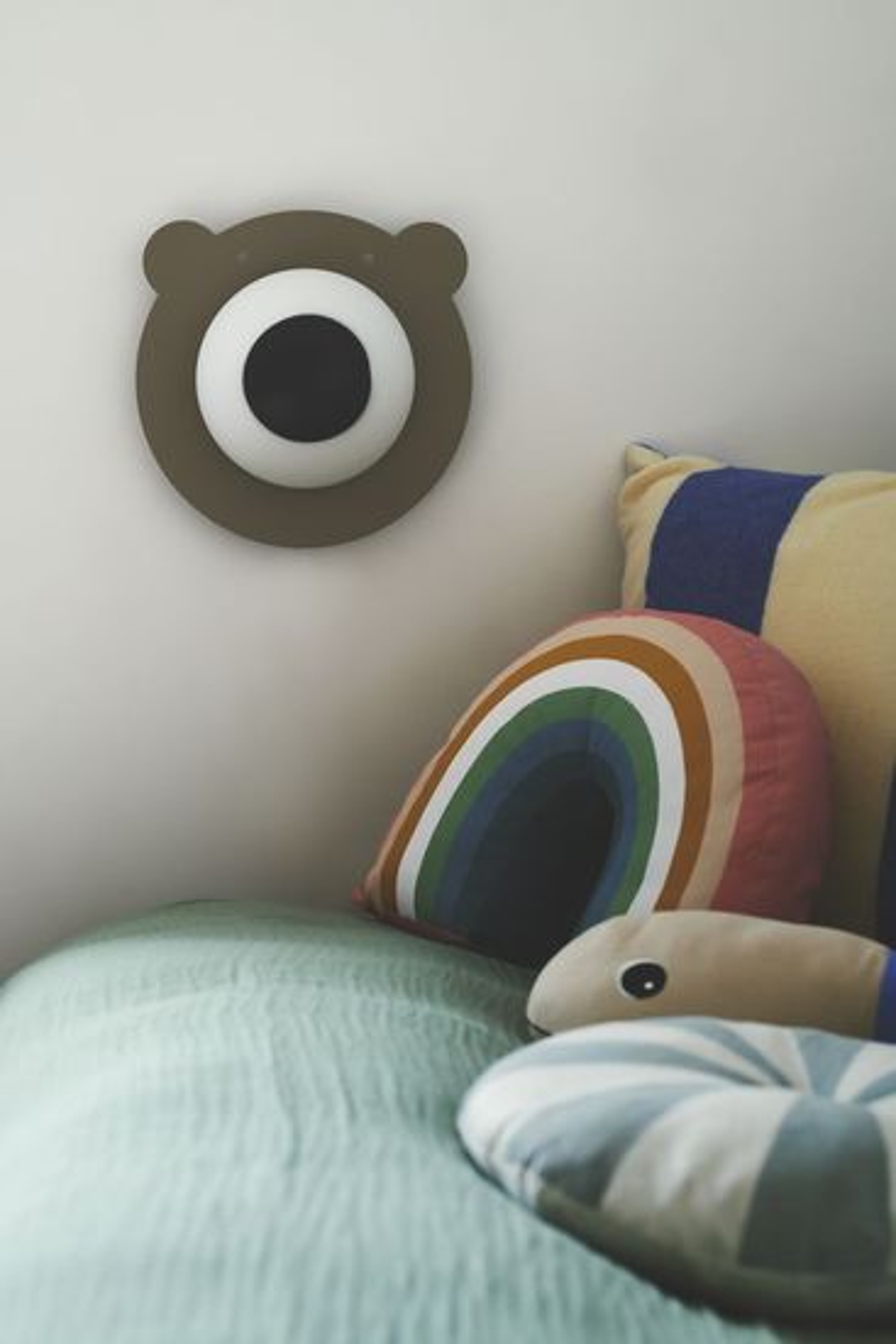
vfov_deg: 23.9
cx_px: 448
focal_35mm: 85
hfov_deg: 16.1
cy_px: 672
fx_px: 3171
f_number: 5.6
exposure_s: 5
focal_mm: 85
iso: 100
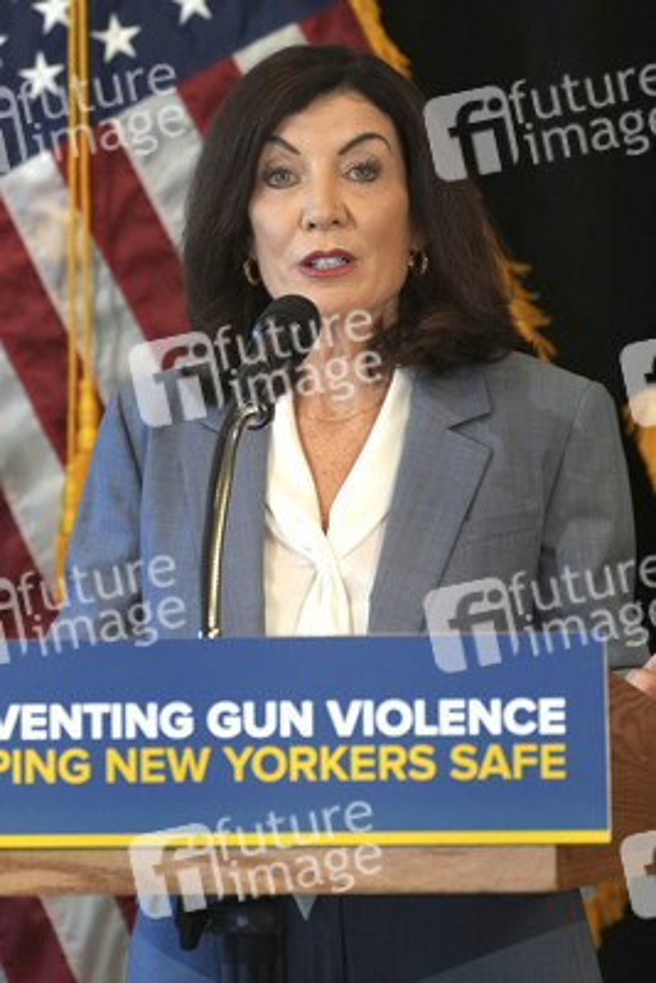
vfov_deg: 10.3
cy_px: 492
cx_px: 328
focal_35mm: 200
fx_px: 5462
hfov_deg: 6.9
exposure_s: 1/250
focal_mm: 200
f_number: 5.6
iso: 5000
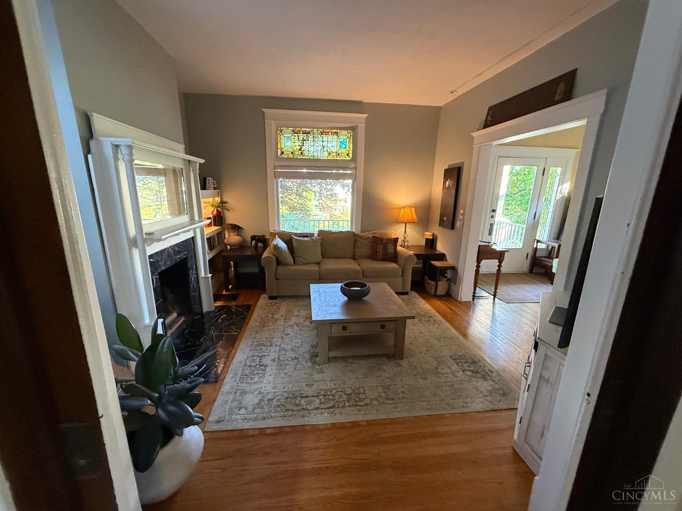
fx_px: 276
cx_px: 341
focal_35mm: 14
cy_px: 256
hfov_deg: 102.1
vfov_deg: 85.7
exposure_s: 1/59
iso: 500
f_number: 2.2
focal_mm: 2.22
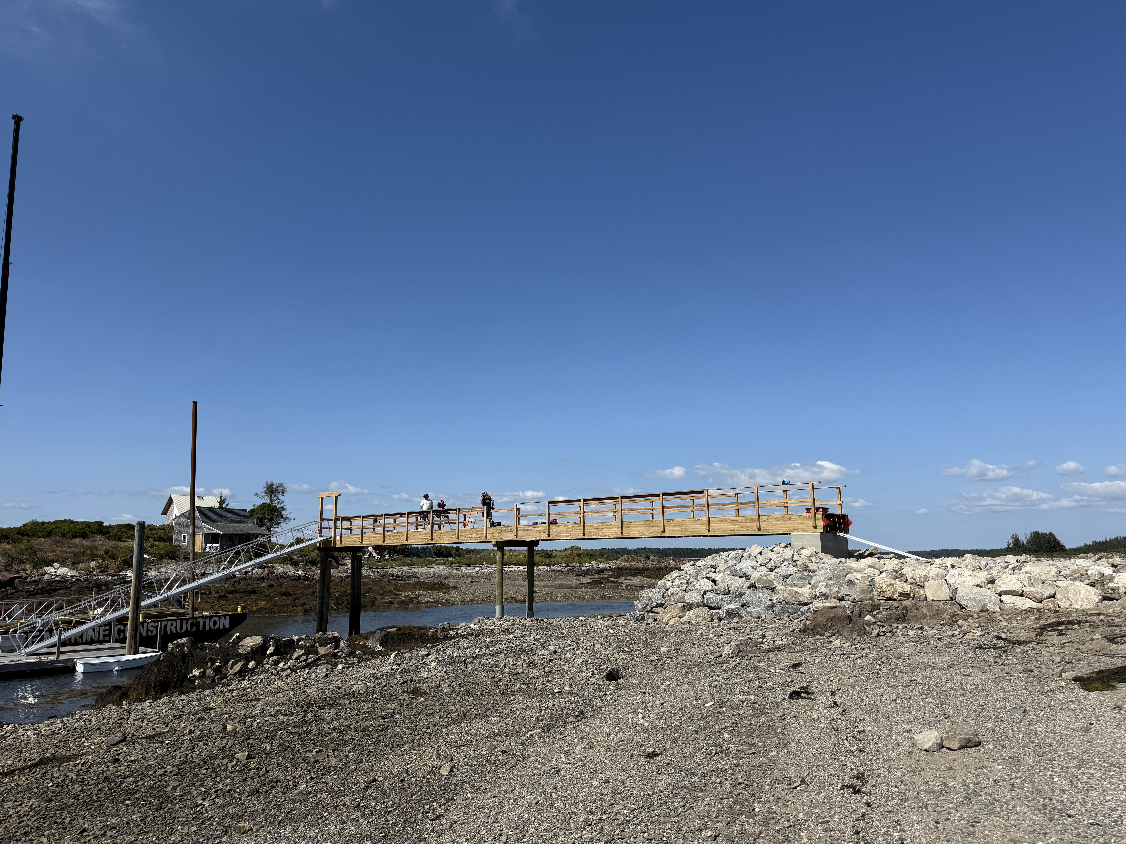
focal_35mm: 24
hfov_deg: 71.6
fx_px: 781
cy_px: 422
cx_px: 563
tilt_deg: +9.8
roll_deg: +0.1
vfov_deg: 56.8
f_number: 1.78
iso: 80
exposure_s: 1/7353
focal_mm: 6.76
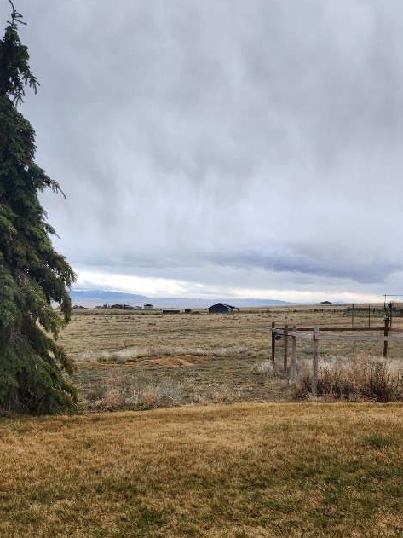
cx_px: 200
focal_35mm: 28
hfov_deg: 49.7
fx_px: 435
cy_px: 321
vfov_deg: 62.9
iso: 20
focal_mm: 5.4
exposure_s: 1/180
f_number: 1.8
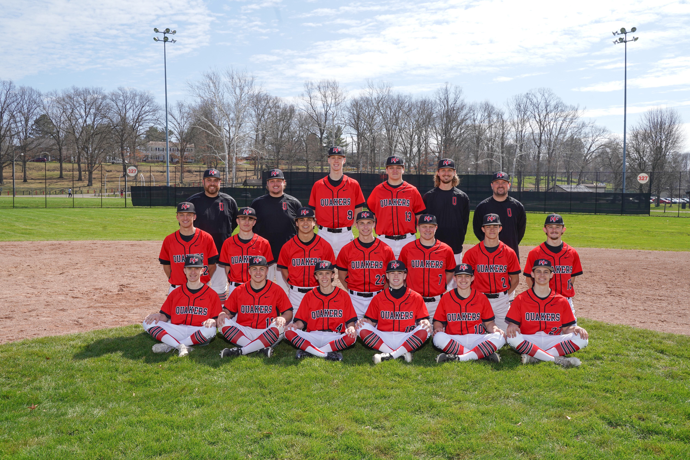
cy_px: 230
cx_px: 345
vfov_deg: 41.1
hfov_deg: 58.7
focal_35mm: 32
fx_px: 613
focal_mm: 32
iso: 80
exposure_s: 1/125
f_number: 11
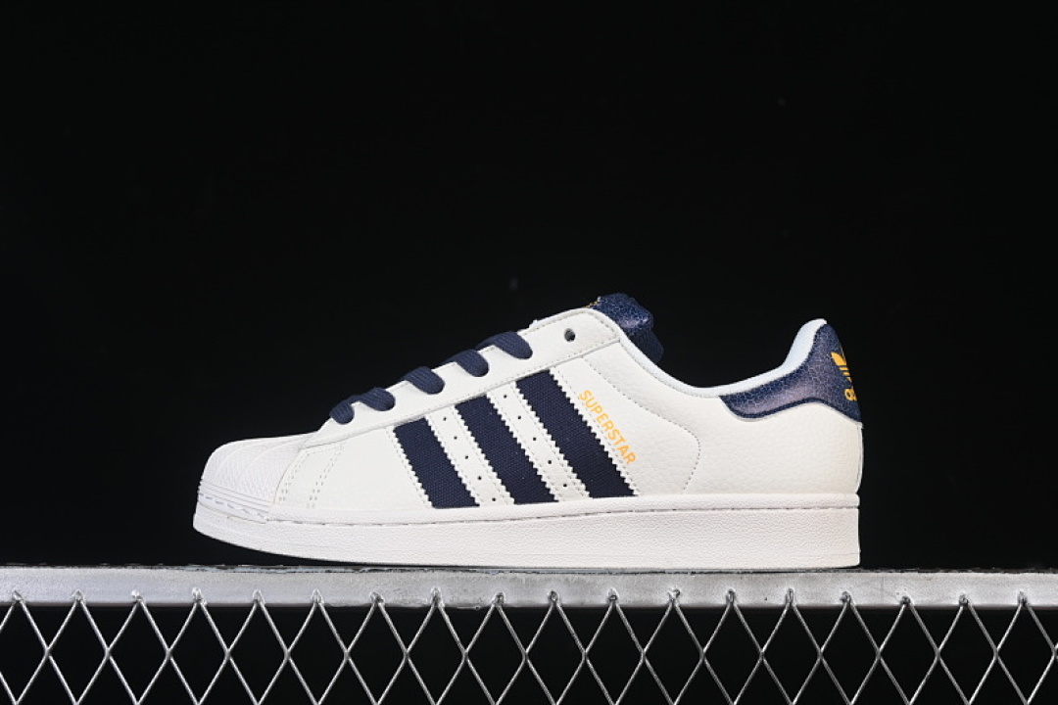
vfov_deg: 18.2
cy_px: 352
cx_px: 529
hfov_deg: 27.0
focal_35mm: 75
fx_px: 2204
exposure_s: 1/80
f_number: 8
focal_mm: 50
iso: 160
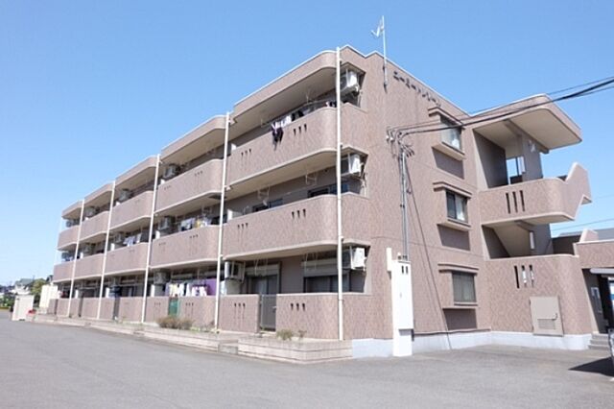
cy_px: 204
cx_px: 307
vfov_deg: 53.1
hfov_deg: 73.8
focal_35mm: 24
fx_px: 409
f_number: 4
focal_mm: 16
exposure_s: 1/4000
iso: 1000
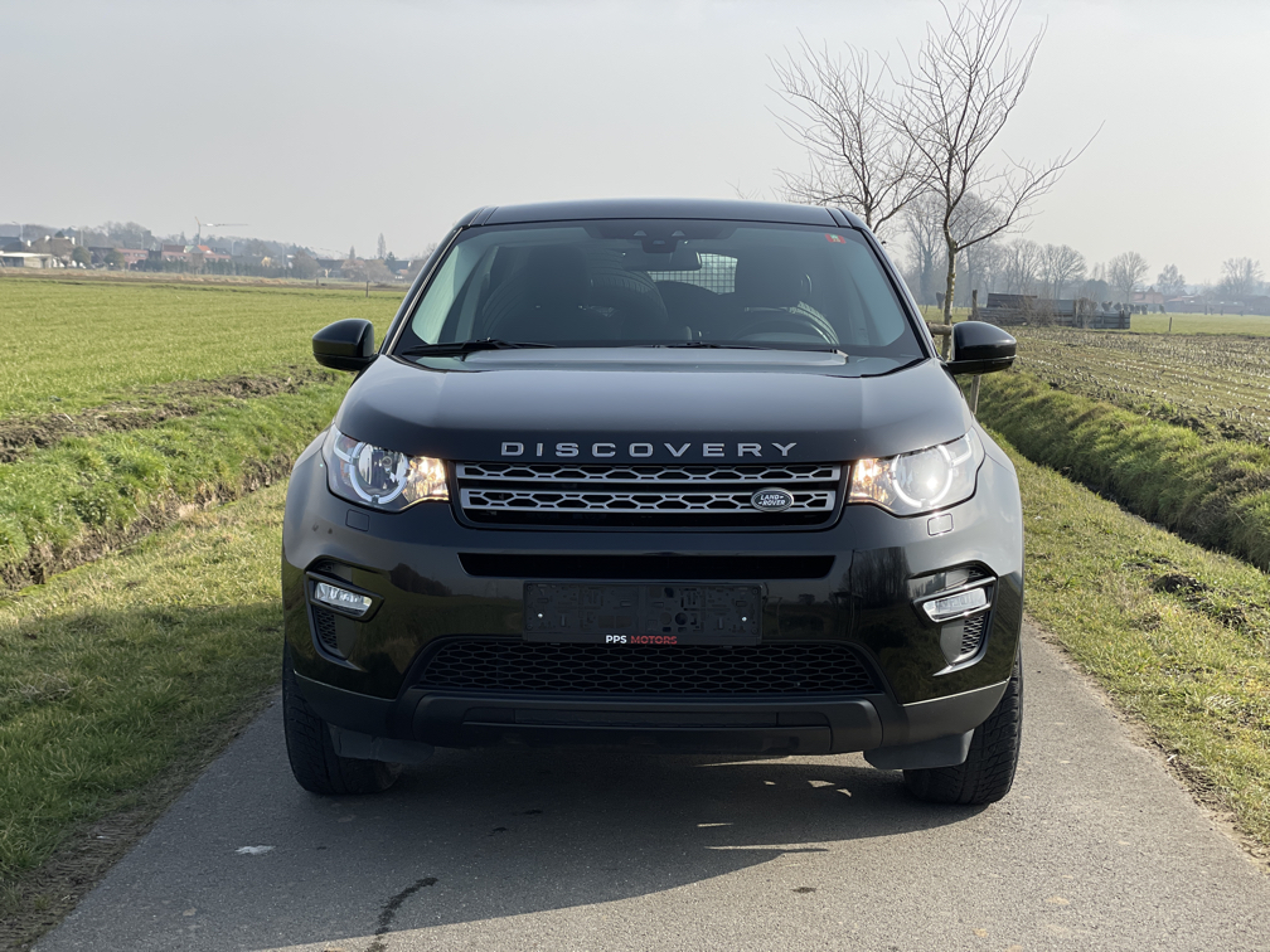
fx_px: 1908
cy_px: 476
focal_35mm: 52
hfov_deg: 36.8
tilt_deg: -5.5
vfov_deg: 28.0
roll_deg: -2.6
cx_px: 635
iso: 25
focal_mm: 6
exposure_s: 1/1546
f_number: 2
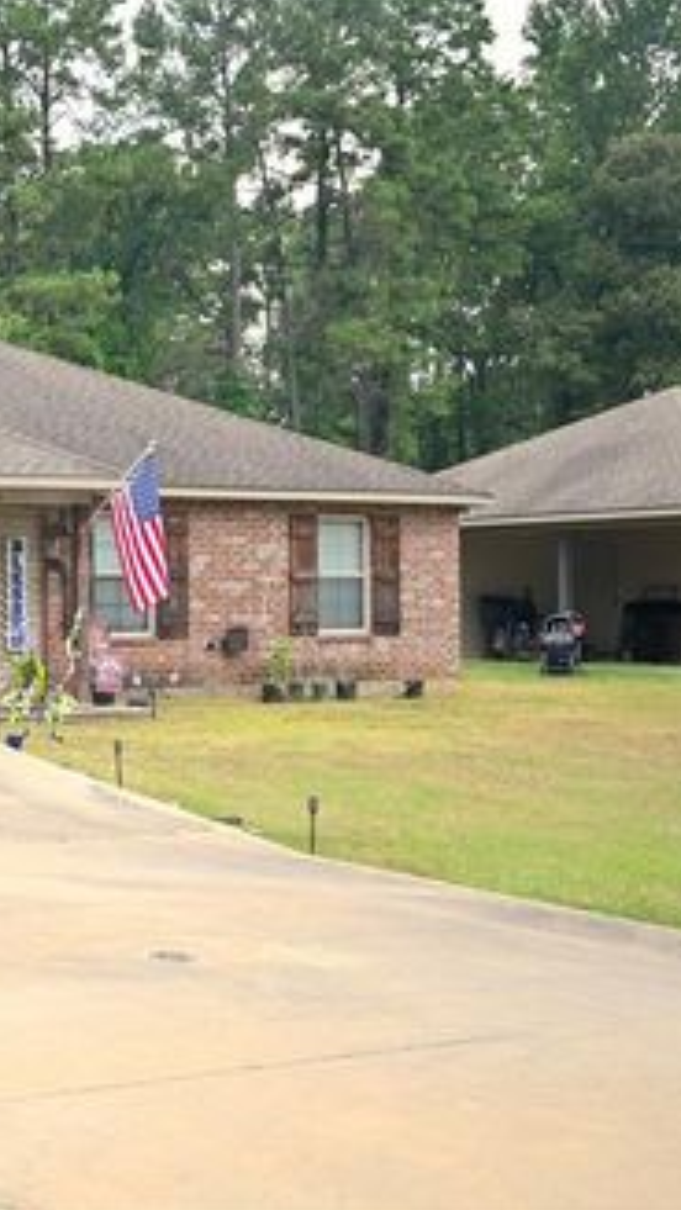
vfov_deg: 37.2
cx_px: -144
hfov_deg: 20.1
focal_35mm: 56
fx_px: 1797
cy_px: 601
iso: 250
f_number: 5.6
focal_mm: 35
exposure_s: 1/125
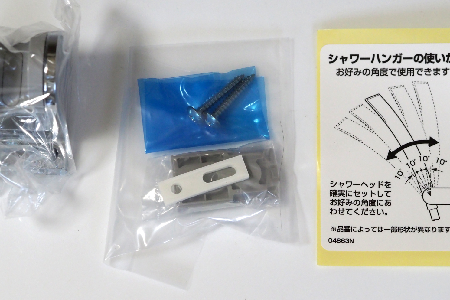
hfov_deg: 12.8
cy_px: 135
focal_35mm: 161
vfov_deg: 8.5
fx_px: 2012
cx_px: 227
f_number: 4
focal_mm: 60
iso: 1000
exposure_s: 1/125
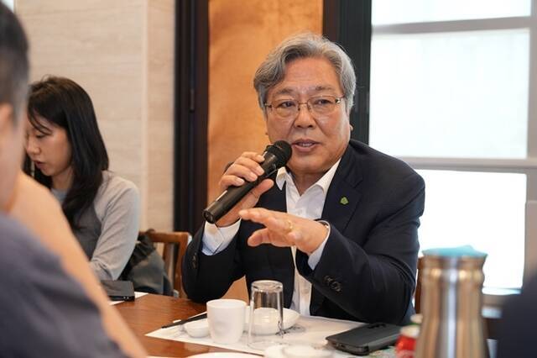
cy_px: 179
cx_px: 268
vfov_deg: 27.5
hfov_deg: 40.4
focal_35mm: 49
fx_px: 731
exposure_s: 1/160
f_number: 2.8
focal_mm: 49
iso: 1600
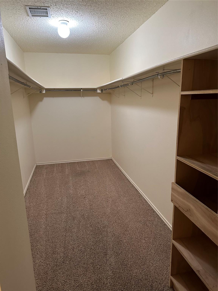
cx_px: 109
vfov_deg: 71.6
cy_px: 146
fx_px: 202
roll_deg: +1.1
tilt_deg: -12.6
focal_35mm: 24
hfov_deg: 56.8
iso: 320
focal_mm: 6.86
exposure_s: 1/60
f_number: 1.78
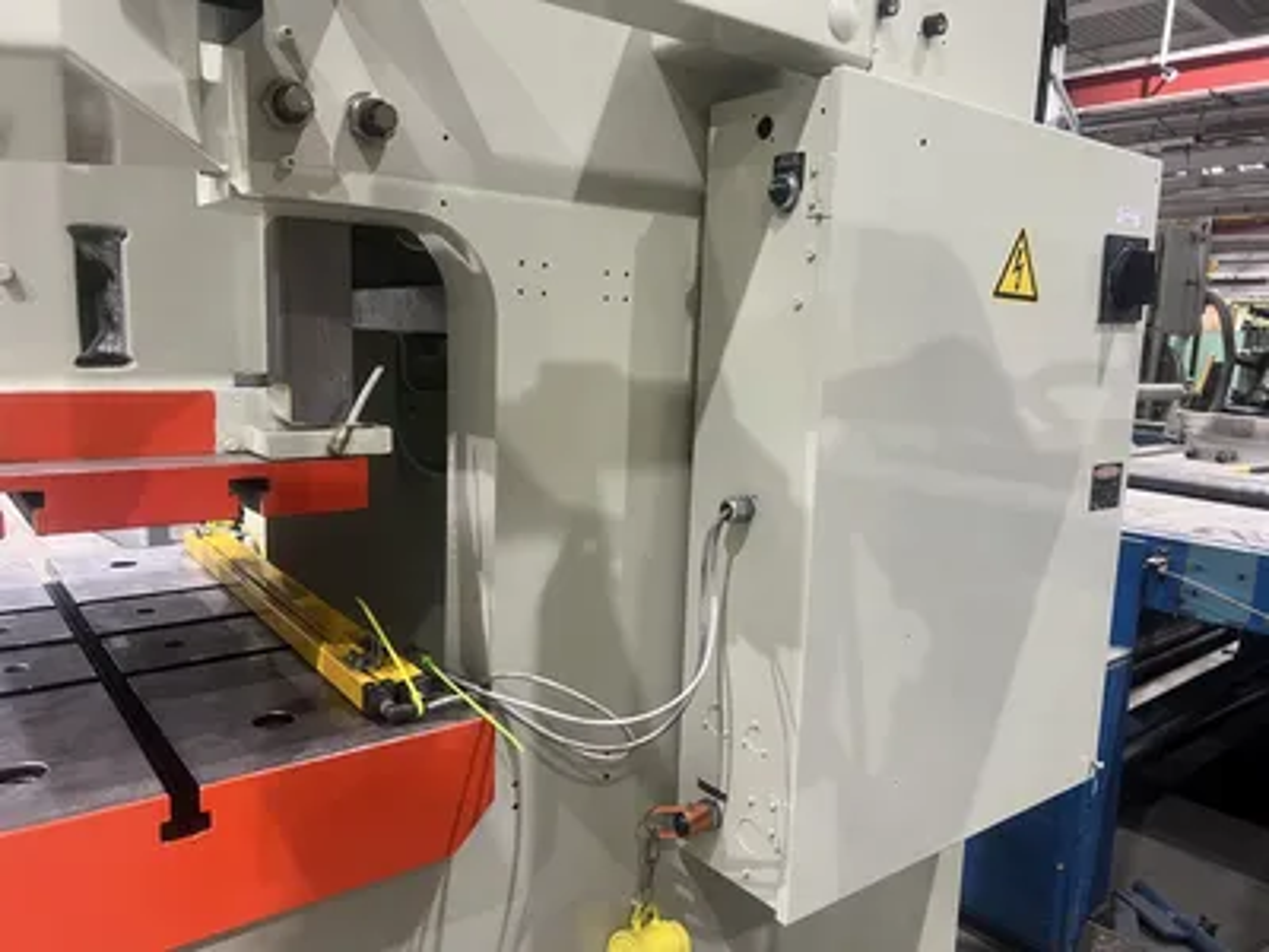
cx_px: 634
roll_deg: -1.6
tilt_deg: -8.9
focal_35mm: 26
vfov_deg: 53.1
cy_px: 476
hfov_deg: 67.3
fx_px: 953
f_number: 1.5
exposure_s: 1/60
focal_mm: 5.7
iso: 160
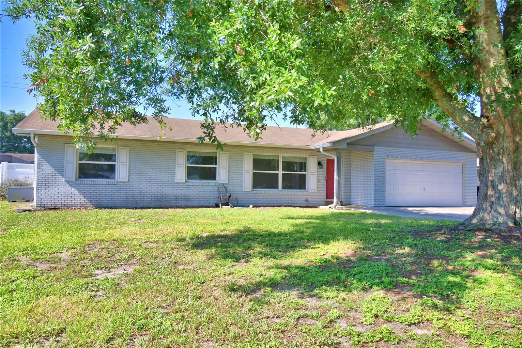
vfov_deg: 47.9
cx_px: 261
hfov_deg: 67.4
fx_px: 391
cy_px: 174
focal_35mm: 27
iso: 200
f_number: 5.6
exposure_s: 1/500
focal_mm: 18
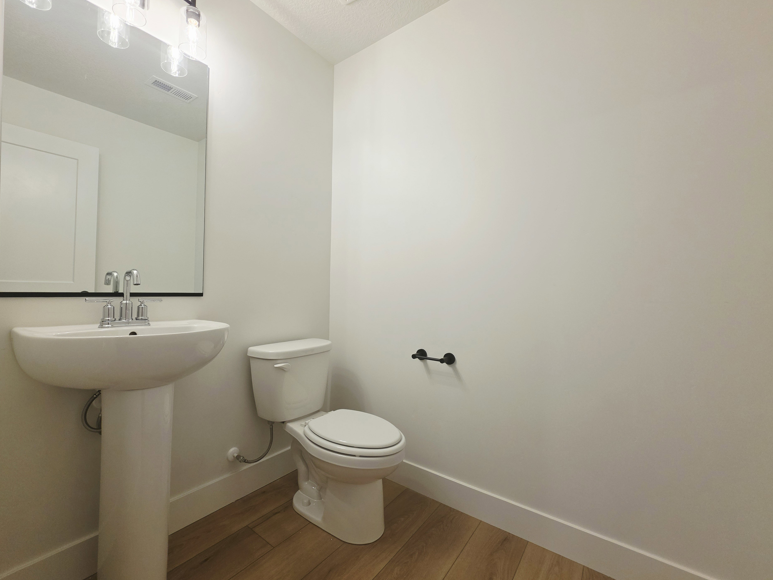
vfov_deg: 85.7
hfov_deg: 102.0
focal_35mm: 14
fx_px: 313
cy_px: 290
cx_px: 365
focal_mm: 2.2
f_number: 1.9
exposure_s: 1/120
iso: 80
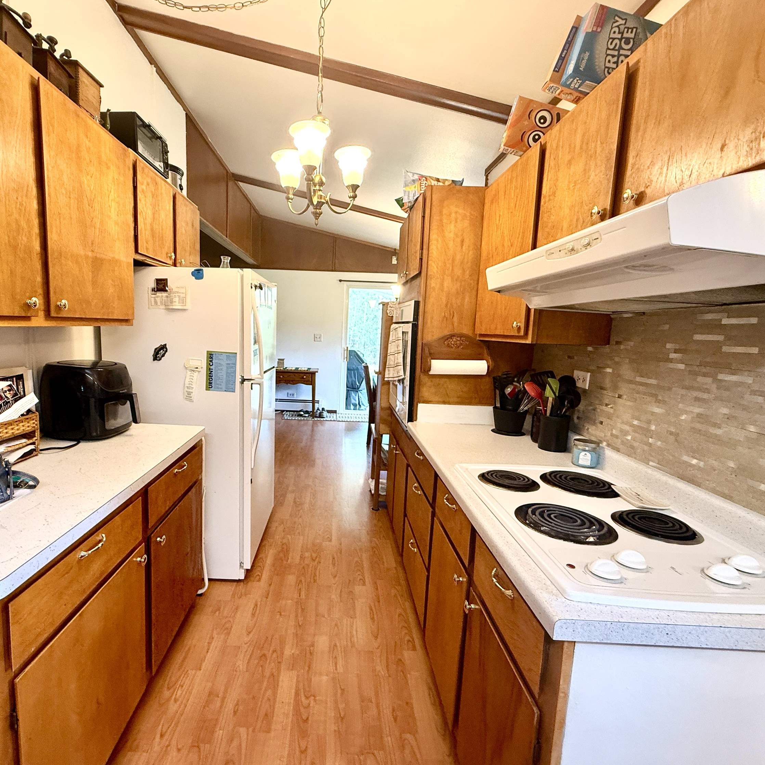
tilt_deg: -8.1
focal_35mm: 17
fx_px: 425
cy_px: 388
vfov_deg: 84.0
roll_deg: -2.5
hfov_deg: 83.6
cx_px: 334
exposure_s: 1/60
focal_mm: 2.22
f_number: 2.2
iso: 200
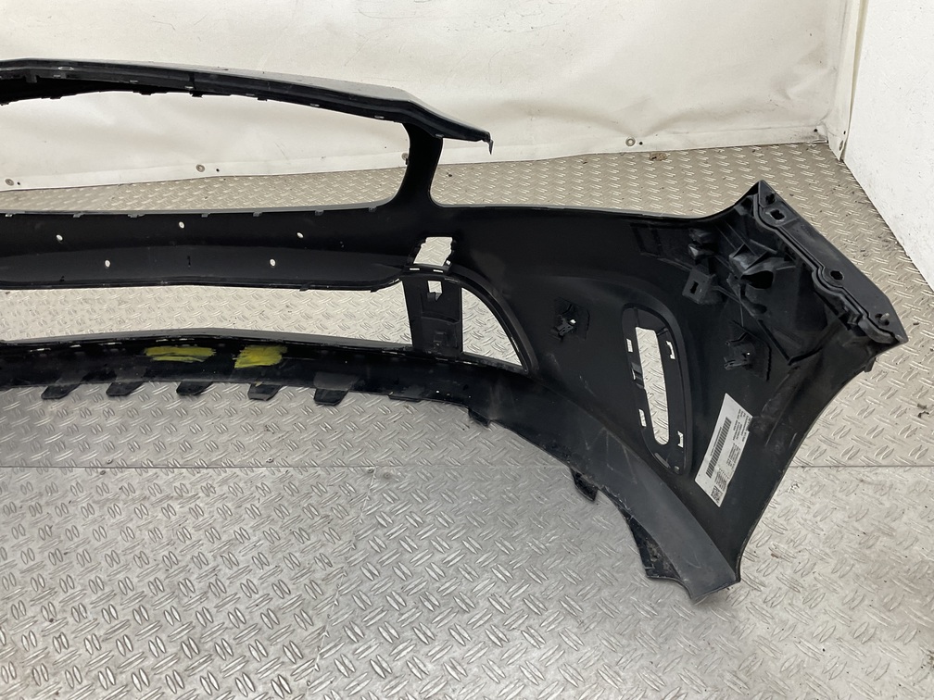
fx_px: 782
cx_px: 467
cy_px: 350
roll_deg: +6.6
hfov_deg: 61.7
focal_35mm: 29
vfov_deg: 48.2
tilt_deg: -34.4
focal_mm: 3
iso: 50
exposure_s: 1/120
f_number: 1.8
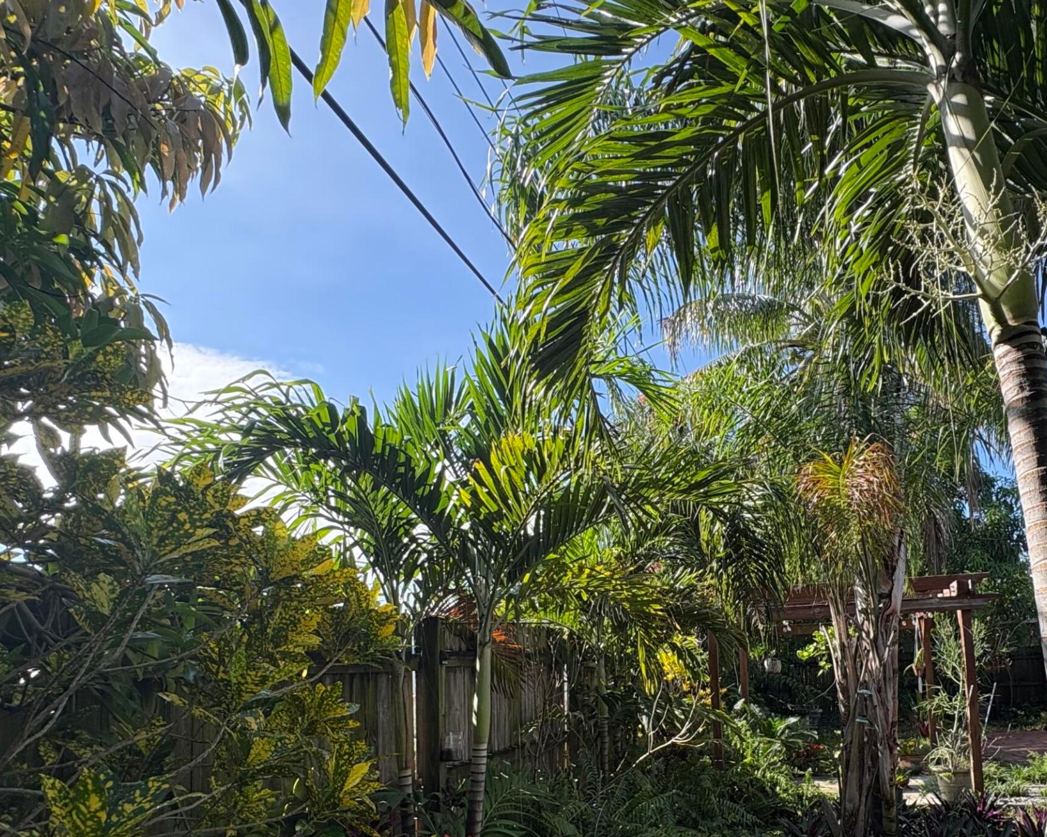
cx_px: 677
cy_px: 589
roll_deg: +2.4
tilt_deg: +7.2
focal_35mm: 24
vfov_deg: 56.9
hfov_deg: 68.8
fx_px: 744
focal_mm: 2.22
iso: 64
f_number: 2.2
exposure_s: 1/578
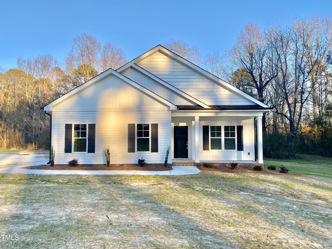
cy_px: 124
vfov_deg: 53.1
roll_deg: -0.1
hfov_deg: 67.3
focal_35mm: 26
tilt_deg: +2.3
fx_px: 249
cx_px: 166
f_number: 1.8
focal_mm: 4.25
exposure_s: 1/698
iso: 32
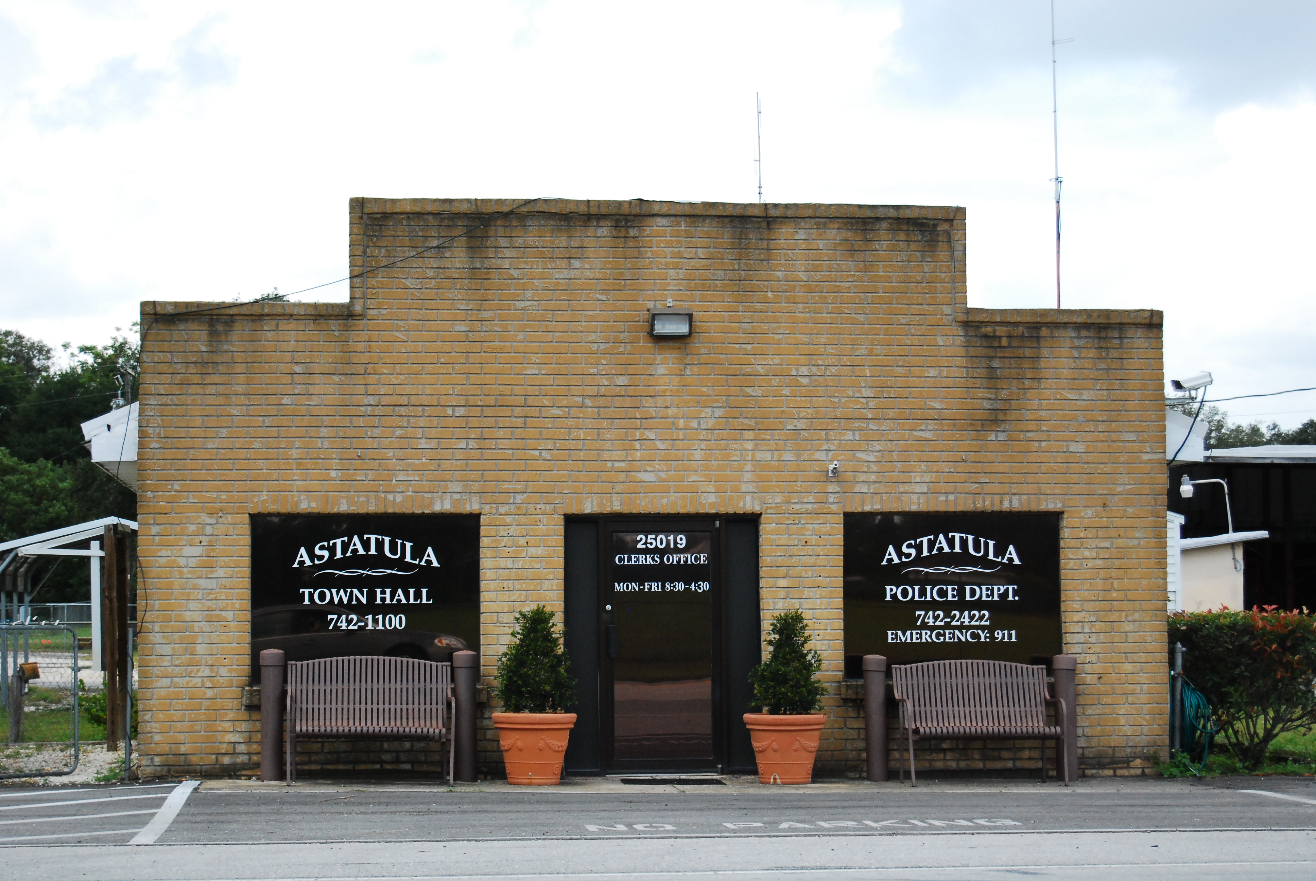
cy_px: 440
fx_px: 2745
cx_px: 658
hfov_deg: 27.0
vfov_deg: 18.2
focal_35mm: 75
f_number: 5.6
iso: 800
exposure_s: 1/2000
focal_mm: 50
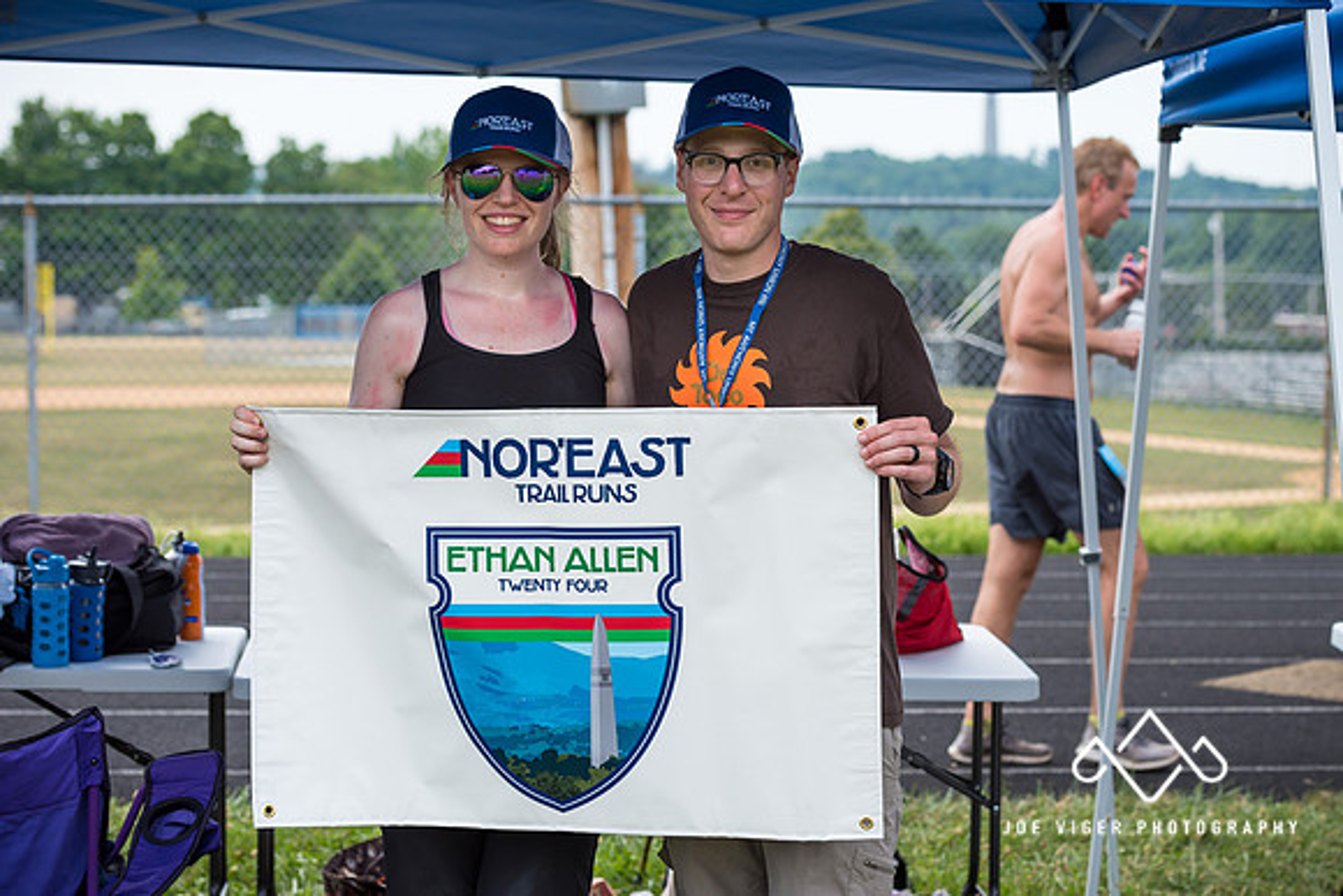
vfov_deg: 16.3
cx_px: 752
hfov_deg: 24.2
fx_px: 3135
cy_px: 394
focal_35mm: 84
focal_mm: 75
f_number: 5
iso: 100
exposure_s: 1/640
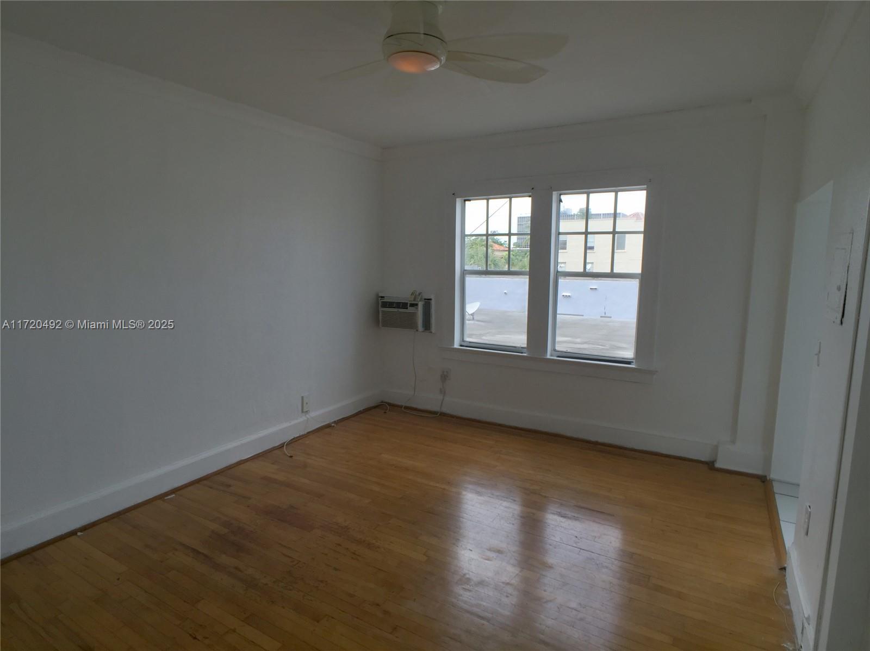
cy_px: 326
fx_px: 728
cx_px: 435
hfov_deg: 61.7
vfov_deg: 48.2
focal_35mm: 29
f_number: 2.2
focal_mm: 4.15
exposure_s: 1/694
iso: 32
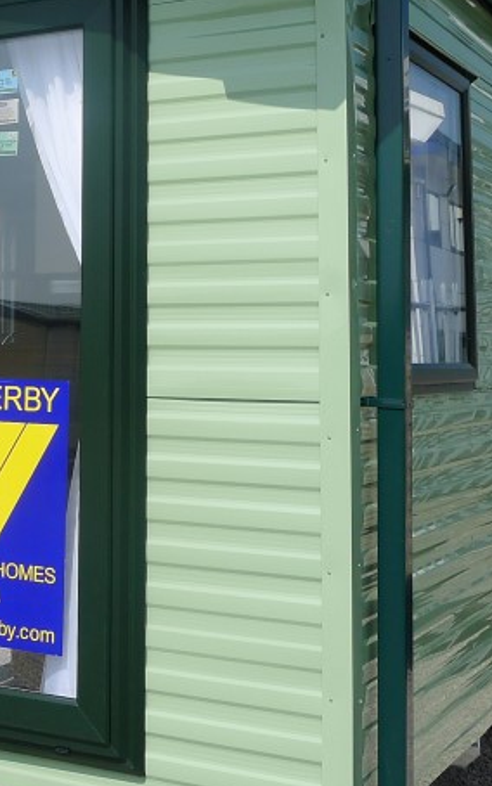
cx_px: -15
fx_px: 1329
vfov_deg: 32.5
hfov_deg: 20.2
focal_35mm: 62
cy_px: 216
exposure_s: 1/800
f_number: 4
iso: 80
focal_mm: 5.1
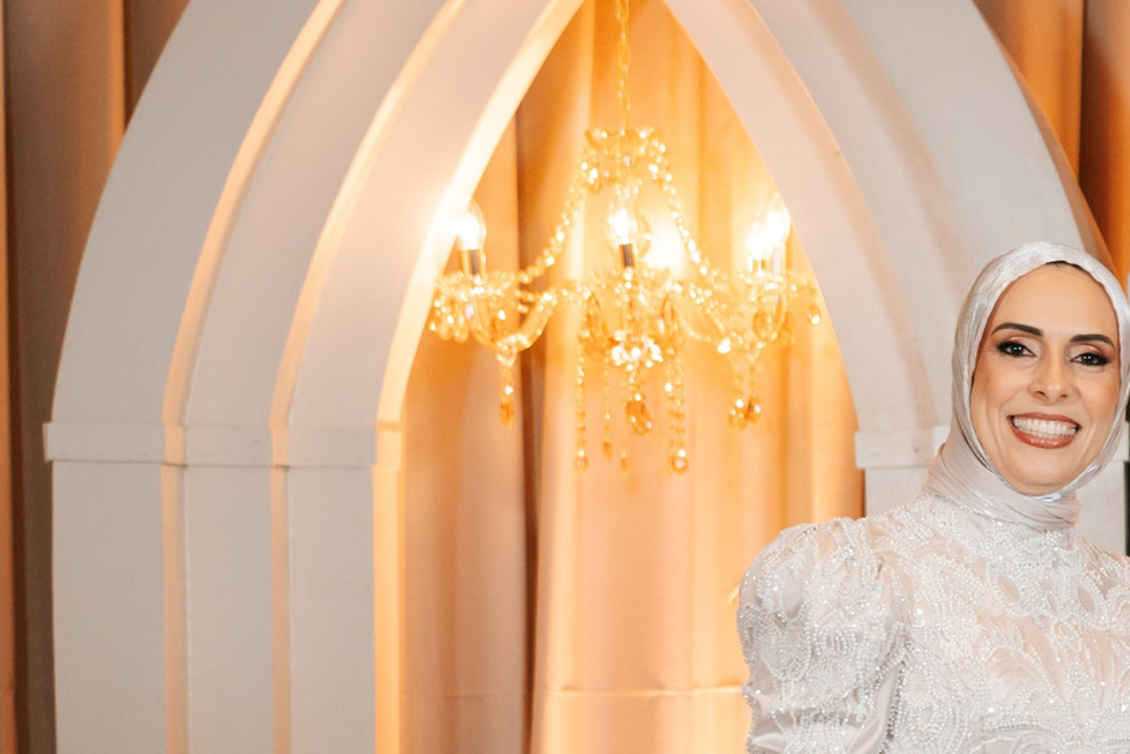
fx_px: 4426
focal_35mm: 141
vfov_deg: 9.6
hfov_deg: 13.7
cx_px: 1669
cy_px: 981
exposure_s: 1/200
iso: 320
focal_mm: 44
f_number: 2.8
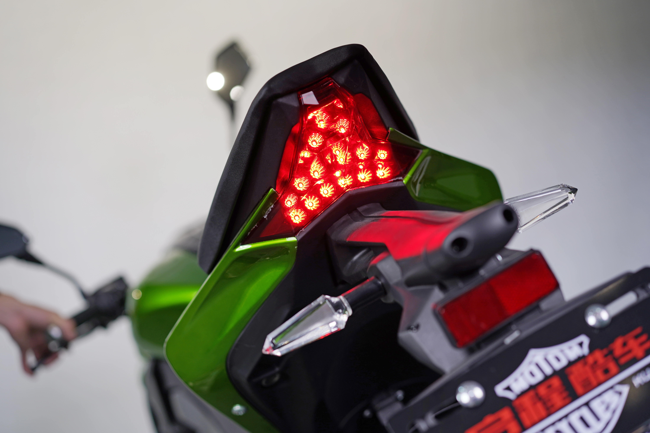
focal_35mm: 55
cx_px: 325
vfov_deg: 24.6
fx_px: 993
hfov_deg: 36.2
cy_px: 216
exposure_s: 1/250
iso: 100
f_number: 2.8
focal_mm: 55
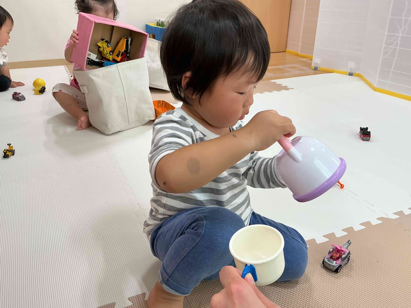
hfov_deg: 60.0
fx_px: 356
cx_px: 204
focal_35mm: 30
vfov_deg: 46.8
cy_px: 156
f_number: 1.8
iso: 64
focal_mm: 3
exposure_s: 1/120
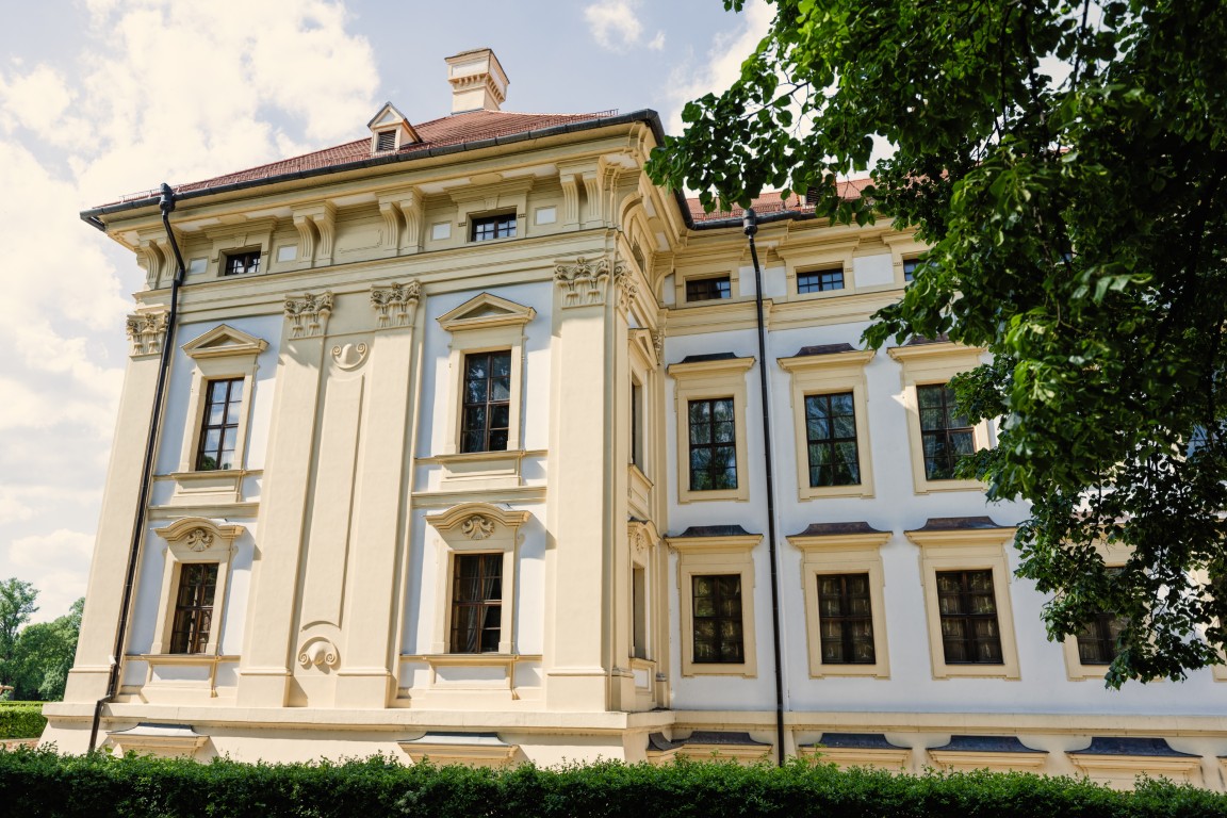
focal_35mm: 24
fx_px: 801
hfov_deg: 74.9
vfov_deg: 54.1
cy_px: 409
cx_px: 614
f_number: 2.8
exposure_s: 1/1600
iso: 100
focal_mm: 23.5
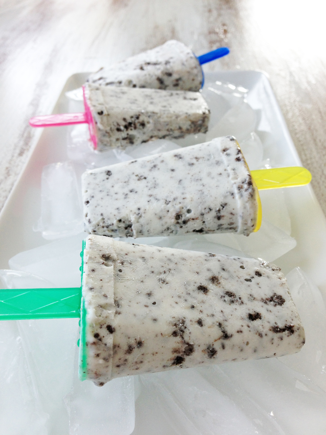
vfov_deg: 55.4
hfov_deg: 42.9
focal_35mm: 33
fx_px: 414
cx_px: 163
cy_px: 218
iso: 50
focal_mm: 4.13
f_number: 2.4
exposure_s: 1/20
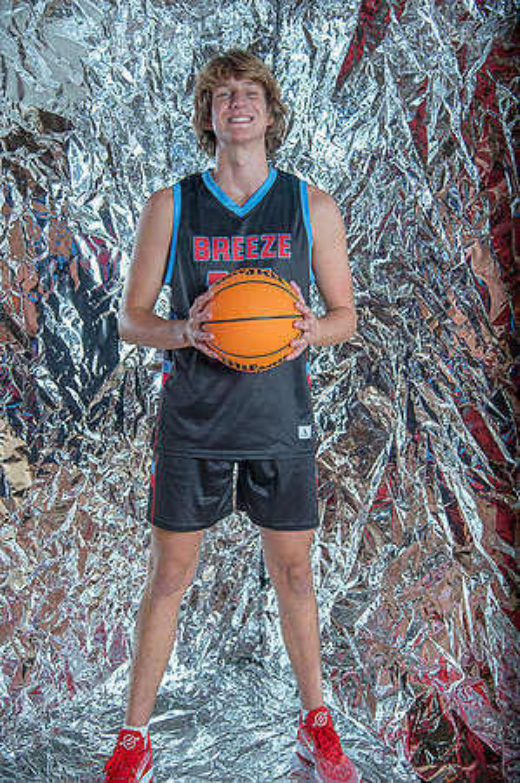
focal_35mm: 40
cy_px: 392
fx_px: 869
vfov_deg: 48.5
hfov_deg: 33.3
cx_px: 260
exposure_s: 1/250
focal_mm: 40
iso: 320
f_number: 4
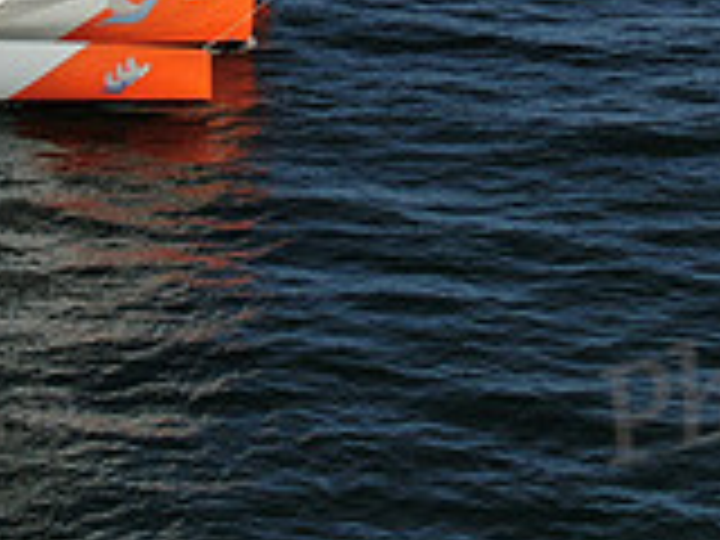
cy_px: -371
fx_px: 3619
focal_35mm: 174
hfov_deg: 11.4
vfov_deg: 8.3
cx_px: 342
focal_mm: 8.6
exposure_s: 1/1250
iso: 100
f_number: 3.8
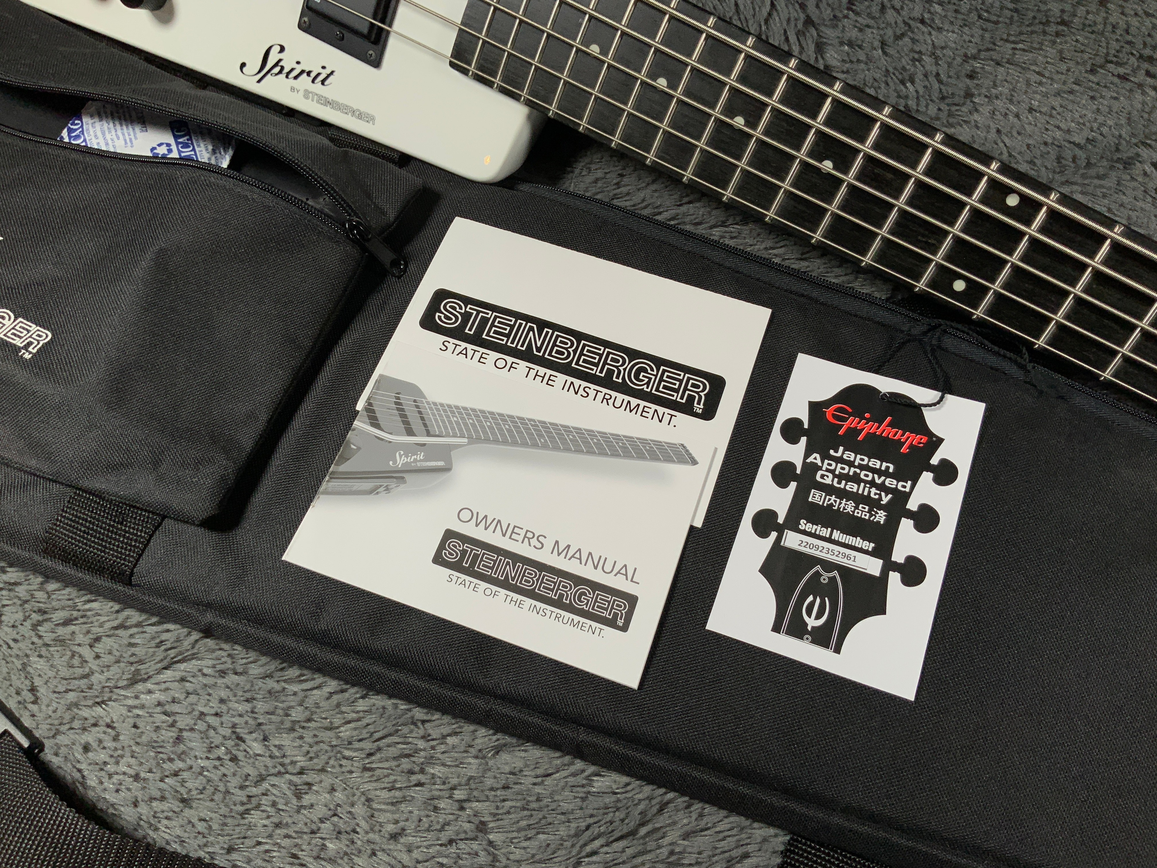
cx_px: 578
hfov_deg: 61.7
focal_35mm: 29
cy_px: 434
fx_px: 969
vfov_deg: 48.2
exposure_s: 1/312
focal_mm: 3
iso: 20
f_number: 1.8
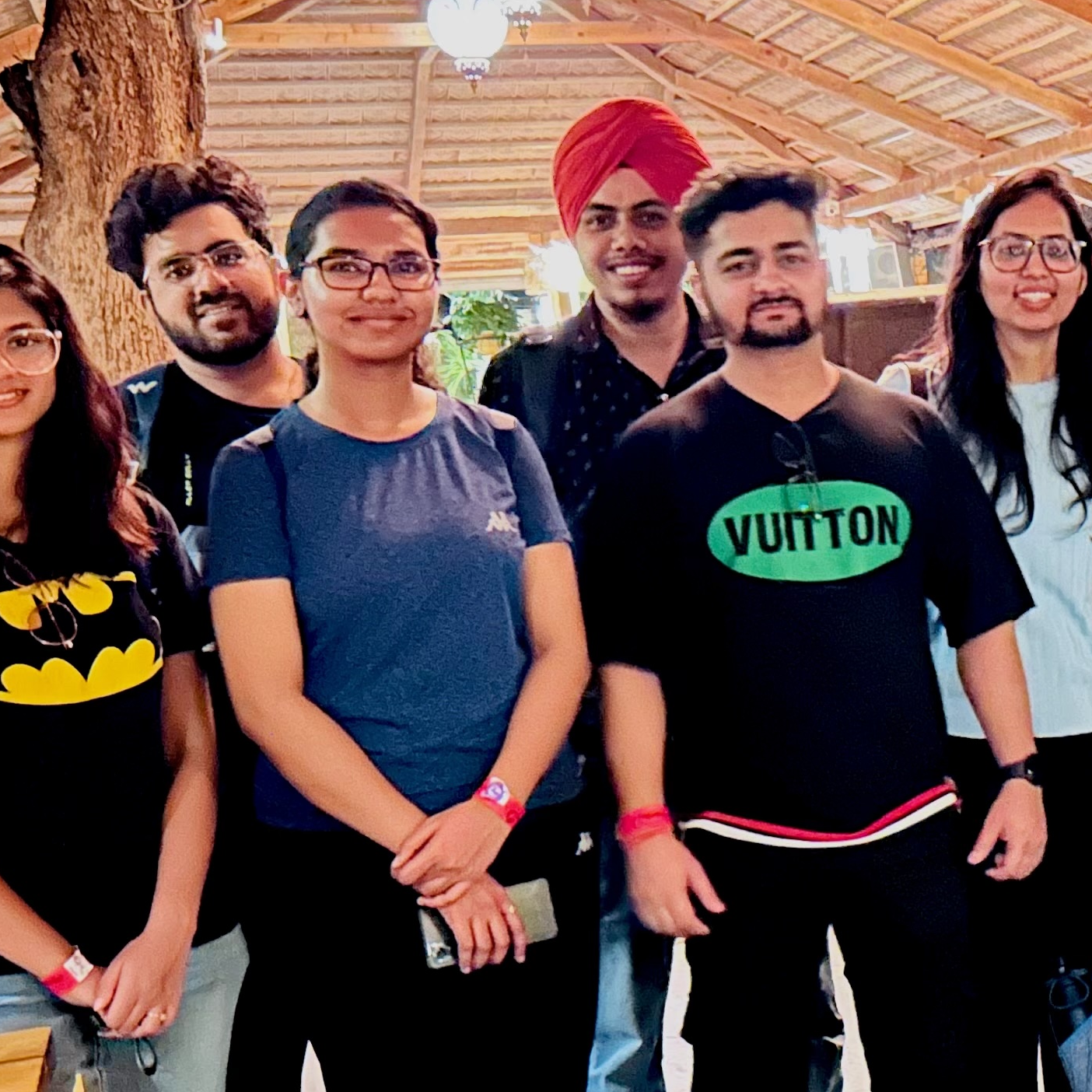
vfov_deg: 26.1
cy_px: 651
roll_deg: +5.6
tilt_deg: -5.3
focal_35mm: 66
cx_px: 1259
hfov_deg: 24.1
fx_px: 2356
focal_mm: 5.7
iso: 2500
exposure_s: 1/5
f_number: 1.5
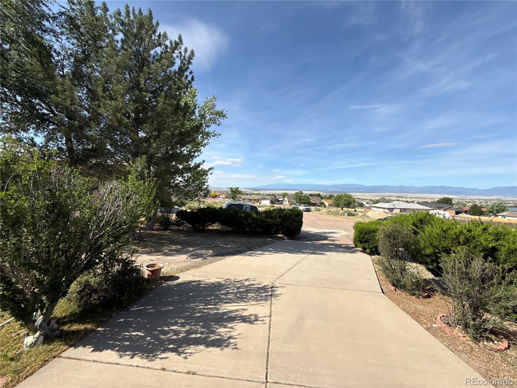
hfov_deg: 102.1
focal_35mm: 14
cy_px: 194
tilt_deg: -2.6
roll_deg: -3.0
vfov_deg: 85.7
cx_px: 258
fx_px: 209
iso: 50
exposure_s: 1/2320
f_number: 2.2
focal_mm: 2.22
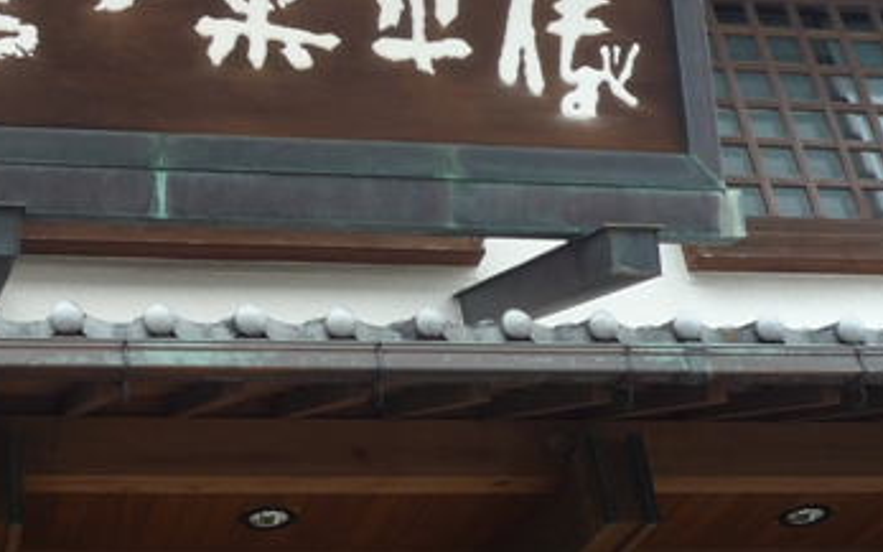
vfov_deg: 17.8
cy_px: -41
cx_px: 134
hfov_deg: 28.1
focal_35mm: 71
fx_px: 1709
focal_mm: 5.3
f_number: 3.4
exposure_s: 1/250
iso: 100
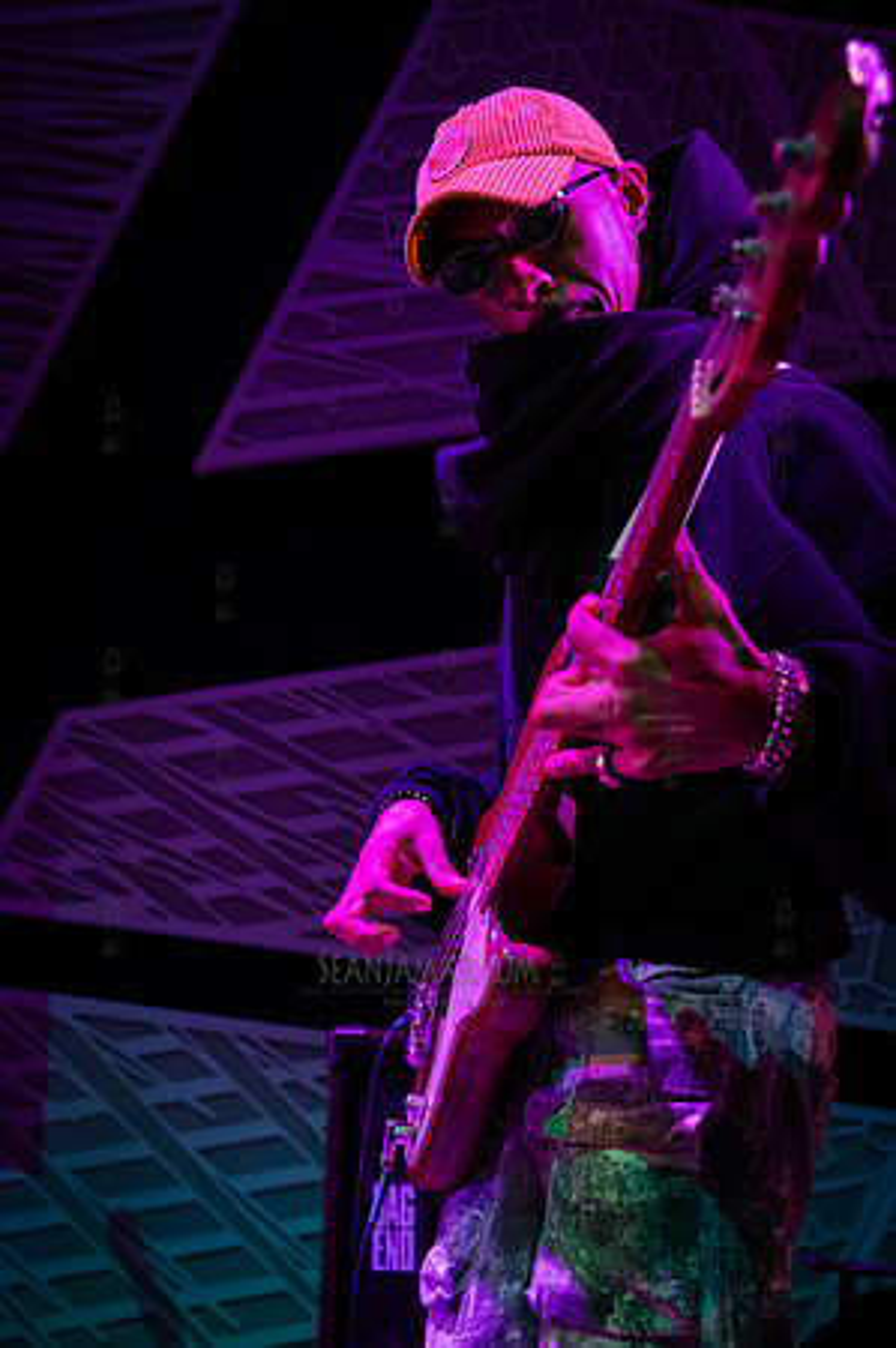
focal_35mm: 53
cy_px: 674
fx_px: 1983
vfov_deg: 37.6
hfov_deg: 25.5
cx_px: 448
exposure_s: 1/400
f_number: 4.5
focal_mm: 53
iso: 10000
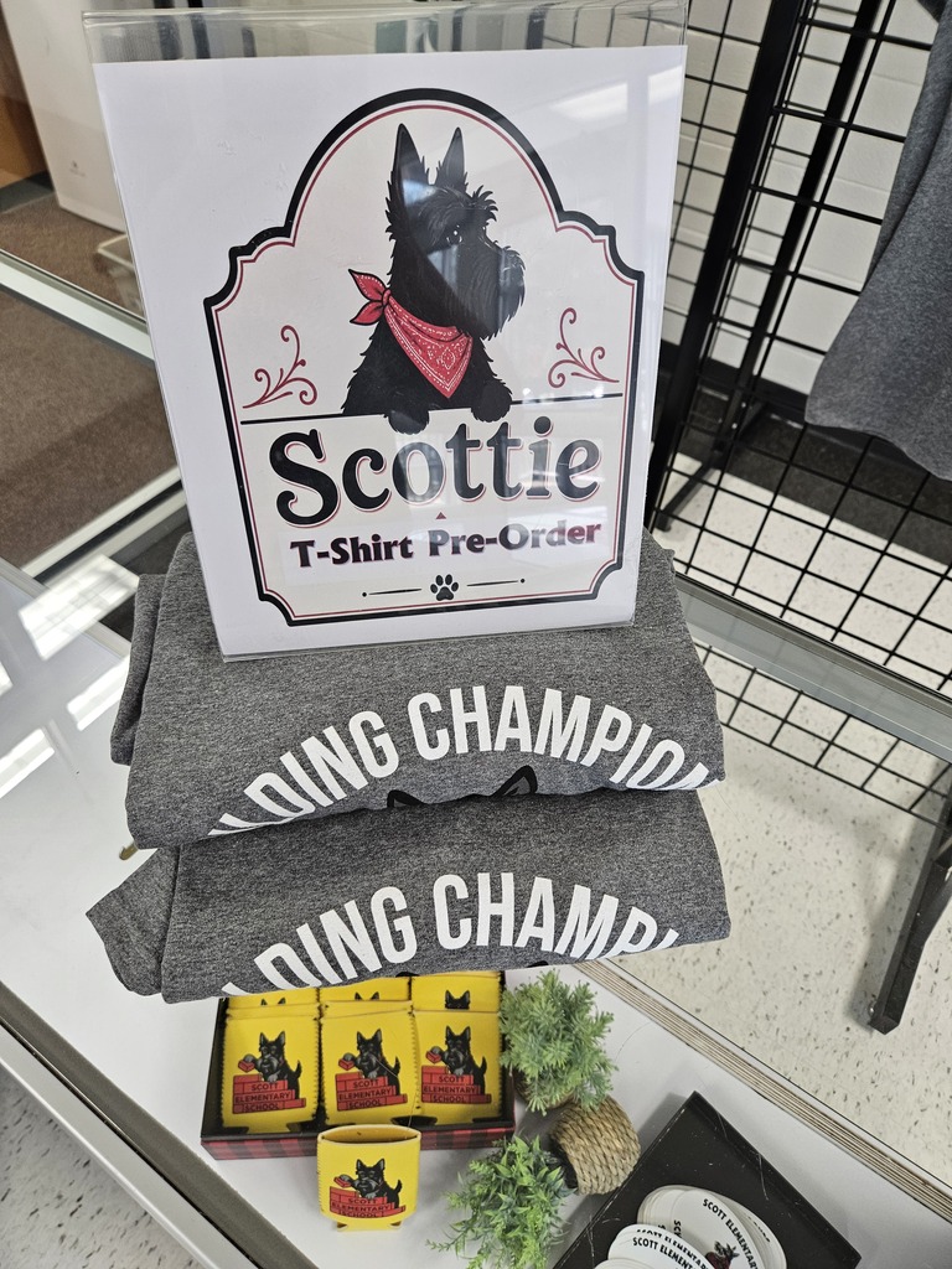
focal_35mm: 23
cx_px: 476
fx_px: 843
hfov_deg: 58.9
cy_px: 634
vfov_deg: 73.9
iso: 200
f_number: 1.8
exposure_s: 1/120
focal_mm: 5.4
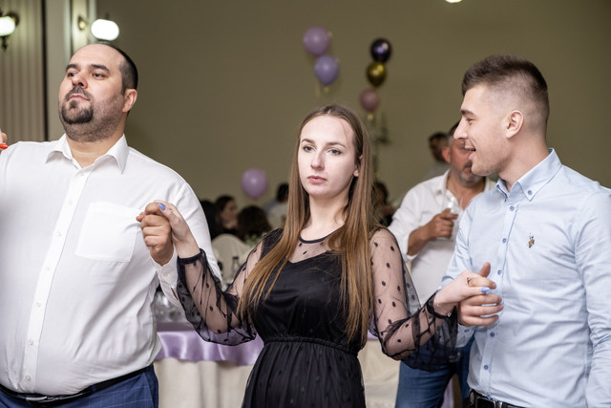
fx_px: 1409
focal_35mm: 83
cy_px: 204
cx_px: 306
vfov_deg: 16.5
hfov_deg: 24.5
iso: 1000
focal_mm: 55
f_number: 2.8
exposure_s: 1/160
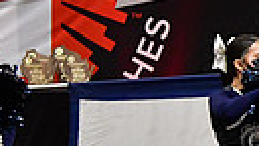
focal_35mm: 498
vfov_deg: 2.4
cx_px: 534
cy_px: 100
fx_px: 3420
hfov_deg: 4.3
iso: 4000
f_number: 4
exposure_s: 1/500
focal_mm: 70
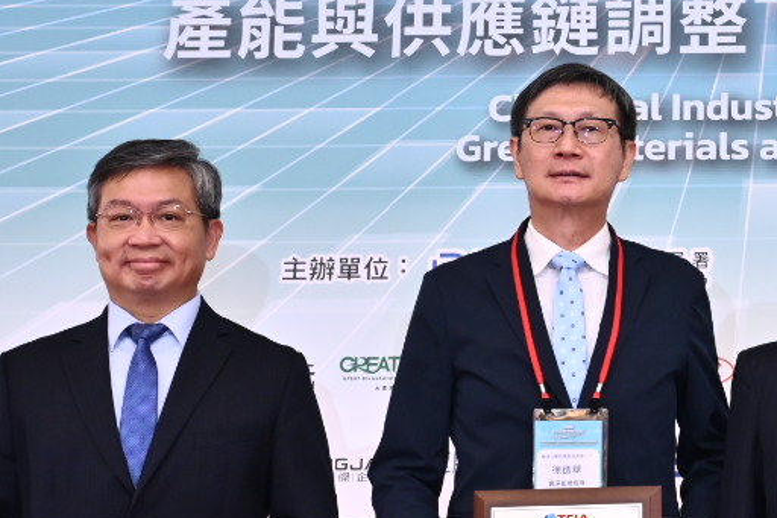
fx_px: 2460
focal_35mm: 114
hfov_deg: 17.3
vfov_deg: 12.0
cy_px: 191
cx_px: 877
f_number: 6.3
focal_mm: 36
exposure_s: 1/100
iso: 2000
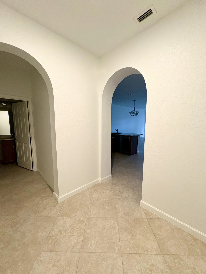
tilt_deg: -6.0
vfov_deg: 102.1
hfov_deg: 85.7
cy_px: 137
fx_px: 111
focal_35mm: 14
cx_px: 103
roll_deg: +0.1
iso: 400
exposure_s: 1/60
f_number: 2.2
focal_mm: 2.22
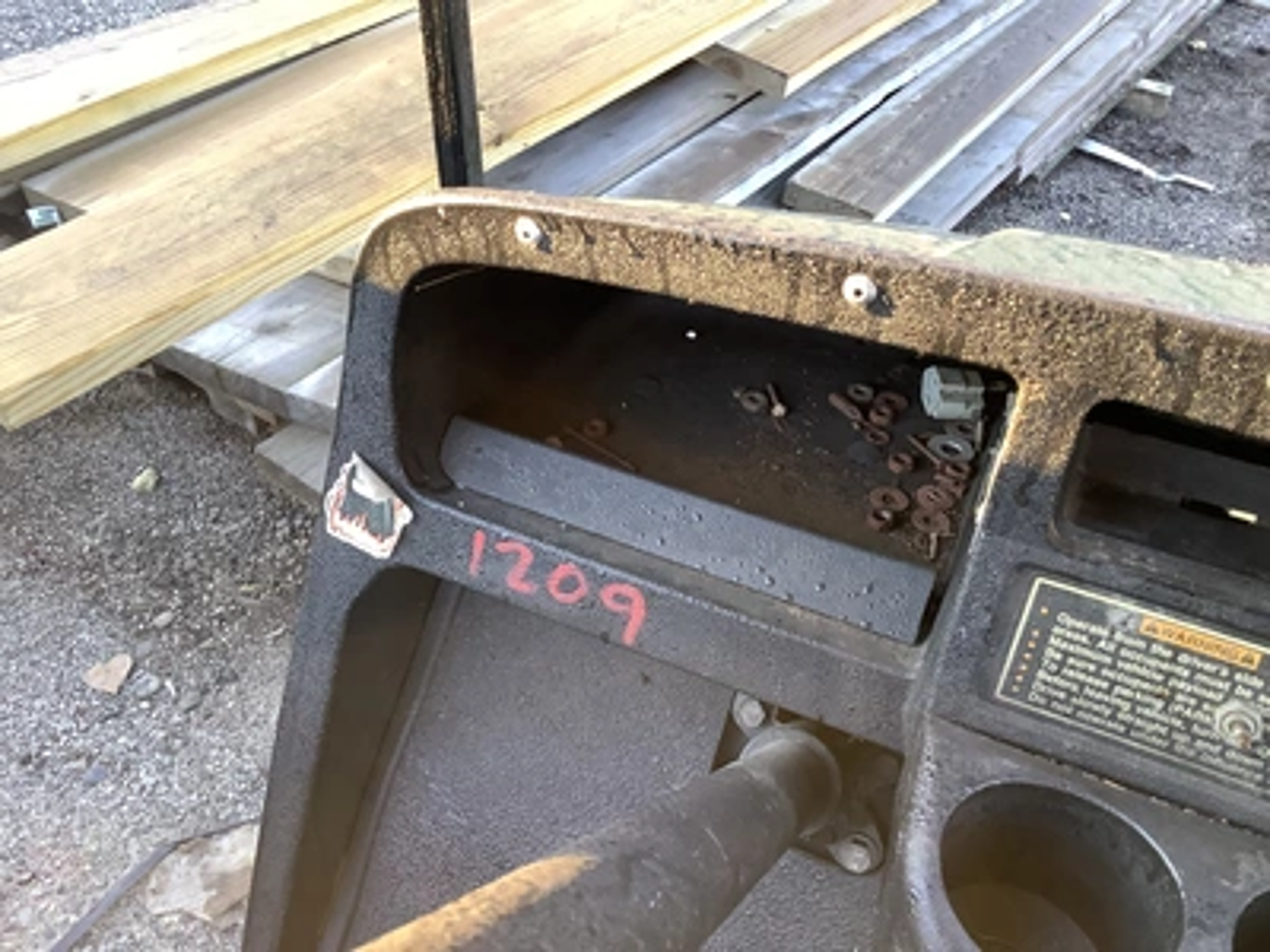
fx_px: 1137
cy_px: 476
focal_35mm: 31
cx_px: 635
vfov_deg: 45.4
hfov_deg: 58.4
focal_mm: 3.3
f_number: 2.4
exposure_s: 1/60
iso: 125
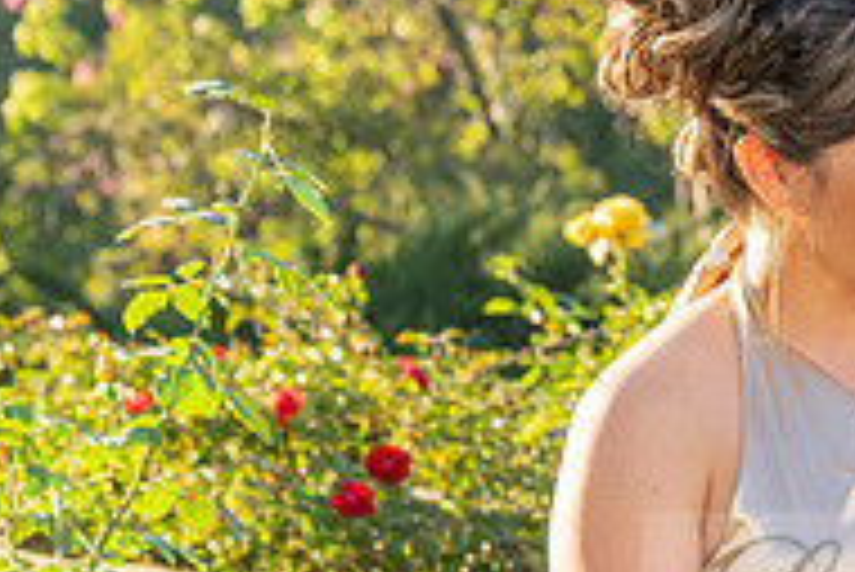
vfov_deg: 6.4
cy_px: 619
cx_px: 1035
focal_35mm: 214
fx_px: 5086
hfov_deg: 9.5
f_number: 5.6
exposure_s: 1/200
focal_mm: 70
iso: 200
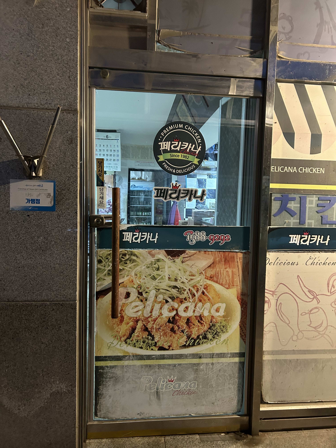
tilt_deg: -4.4
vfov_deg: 67.3
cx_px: 168
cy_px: 224
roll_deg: -0.4
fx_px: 336
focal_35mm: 26
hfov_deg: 53.1
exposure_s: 1/30
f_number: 1.5
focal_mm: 5.7
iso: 500
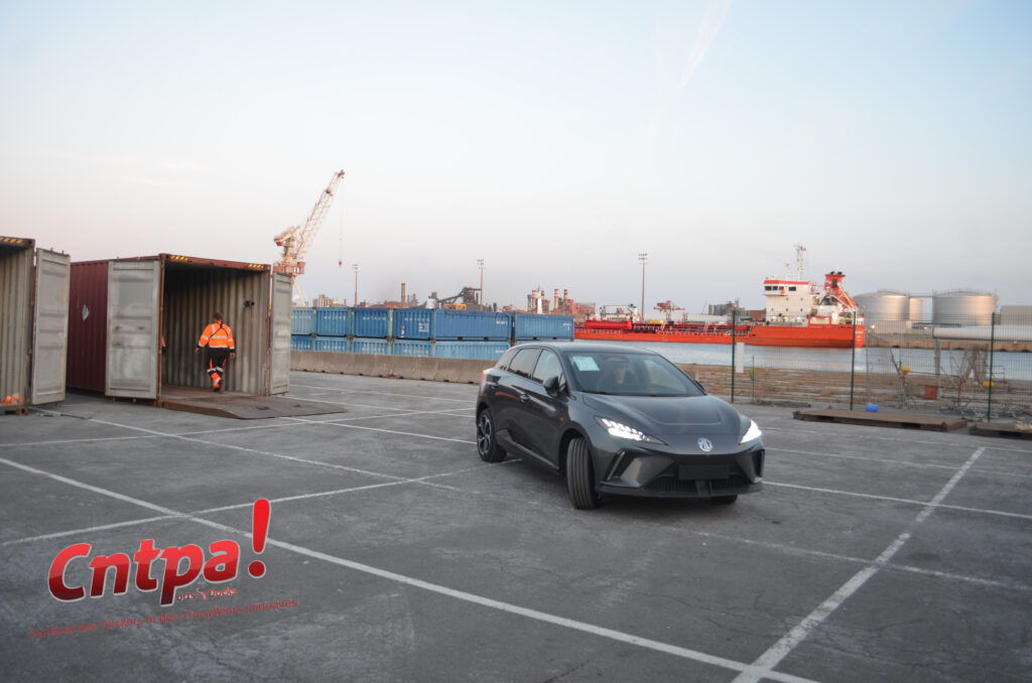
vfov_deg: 47.7
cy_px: 342
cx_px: 516
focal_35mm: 27
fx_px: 772
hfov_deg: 67.5
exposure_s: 1/60
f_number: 4
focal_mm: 18
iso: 400
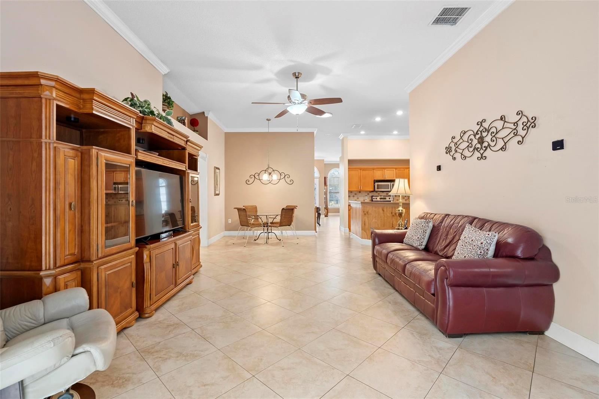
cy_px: 200
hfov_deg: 96.7
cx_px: 300
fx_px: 266
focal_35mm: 16
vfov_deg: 73.7
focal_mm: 16
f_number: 8
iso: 800
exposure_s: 1/3
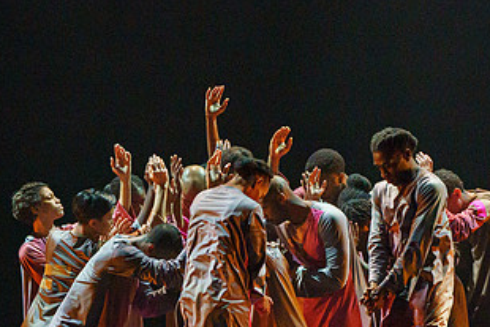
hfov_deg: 3.7
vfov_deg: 2.5
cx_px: 265
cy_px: 153
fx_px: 7585
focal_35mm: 557
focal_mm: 226
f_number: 5.6
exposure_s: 1/250
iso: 6400
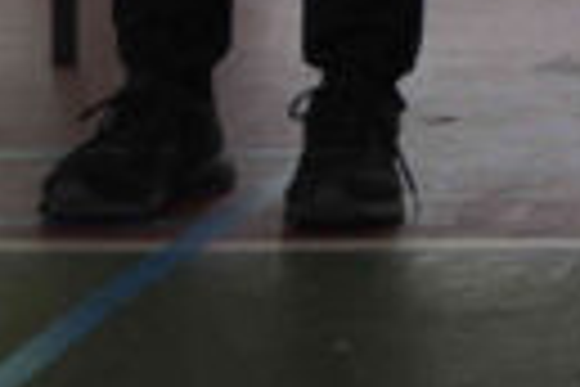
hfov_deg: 6.4
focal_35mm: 309
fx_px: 4978
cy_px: -1080
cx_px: 1326
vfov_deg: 4.2
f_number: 4.5
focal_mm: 26
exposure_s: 1/250
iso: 100
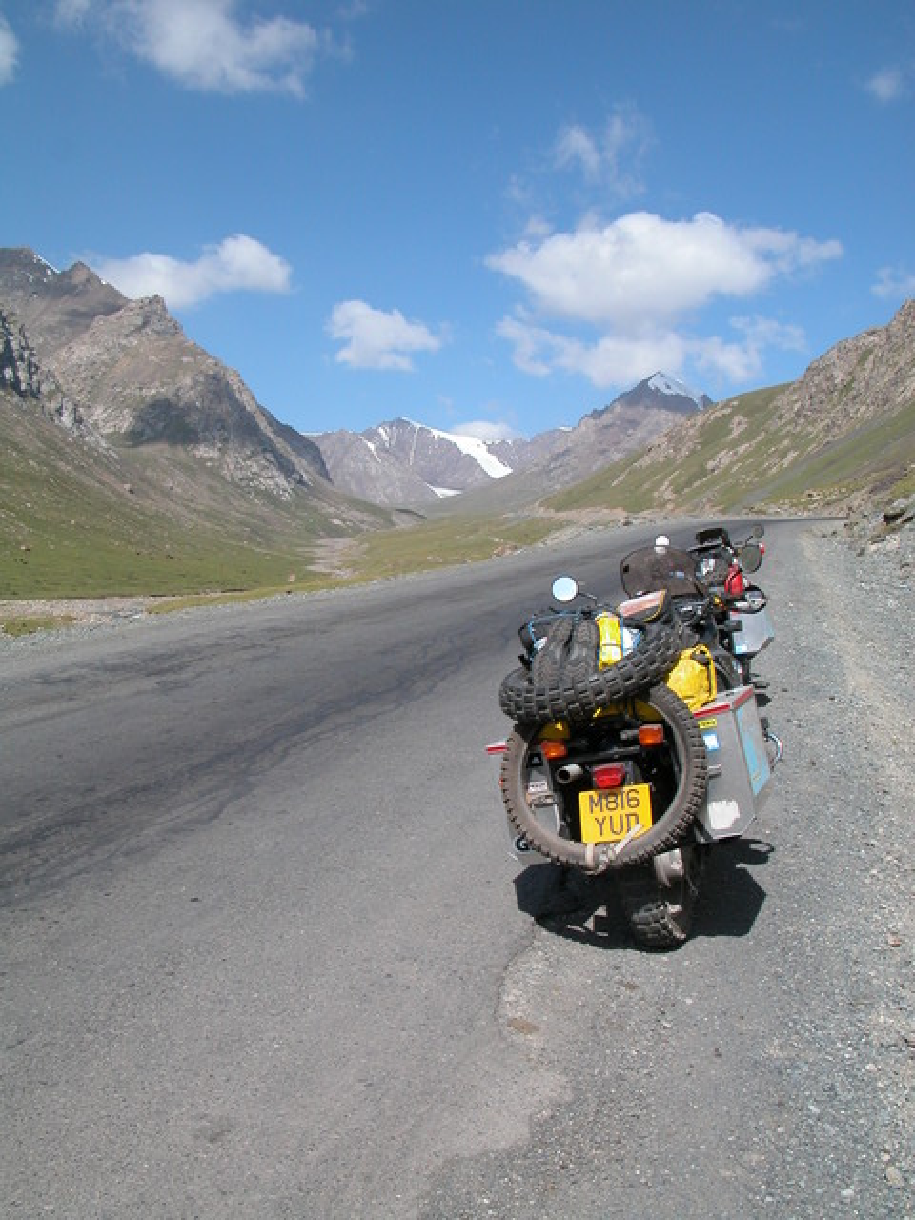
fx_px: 1234
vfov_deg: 52.6
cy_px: 610
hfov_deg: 40.7
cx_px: 458
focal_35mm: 35
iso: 100
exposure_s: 1/326
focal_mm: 8.9
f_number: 7.1
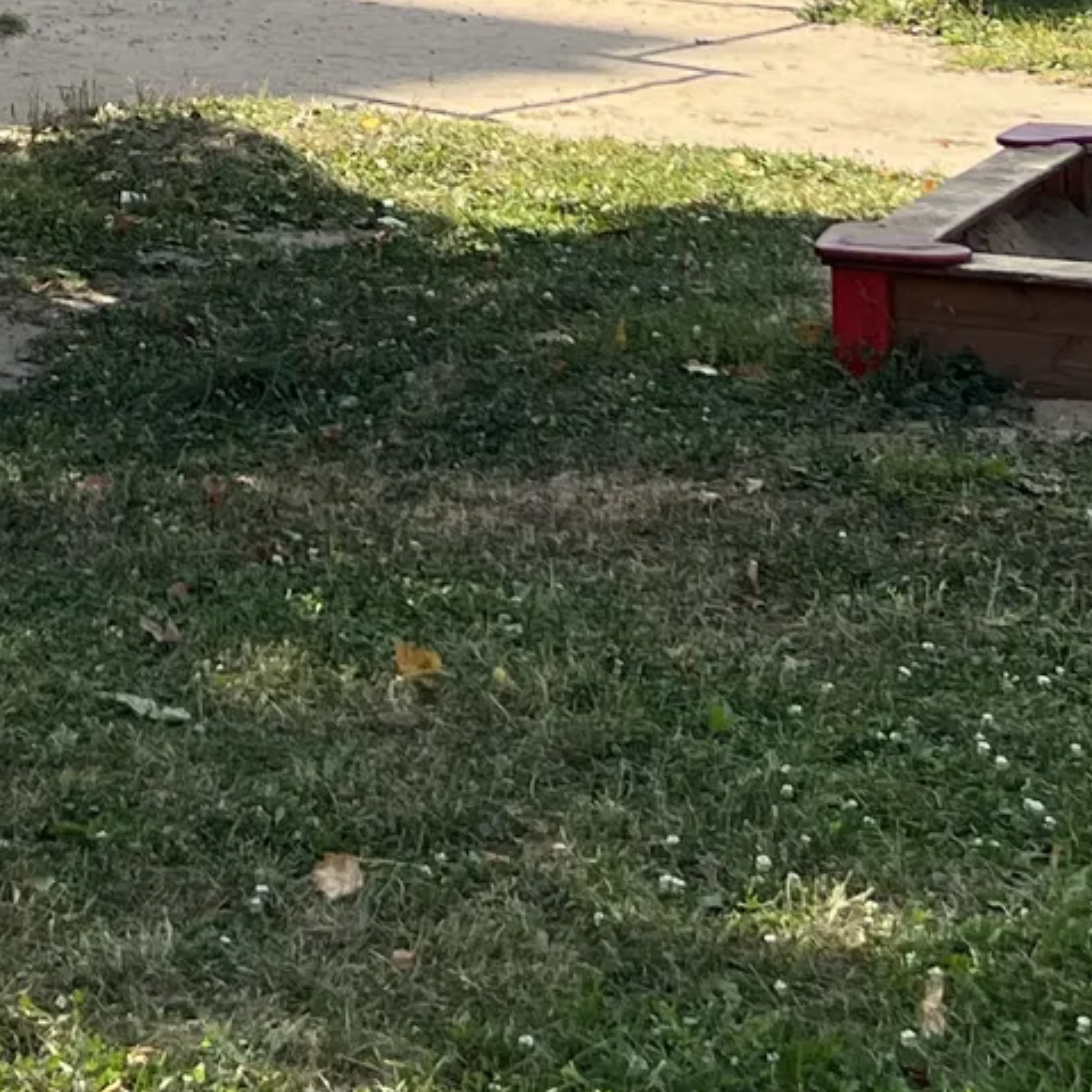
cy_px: -830
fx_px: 4104
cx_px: -314
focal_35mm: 115
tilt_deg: +4.6
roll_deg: +0.5
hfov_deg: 14.5
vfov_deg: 13.7
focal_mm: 5.7
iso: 50
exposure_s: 1/2008
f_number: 1.5
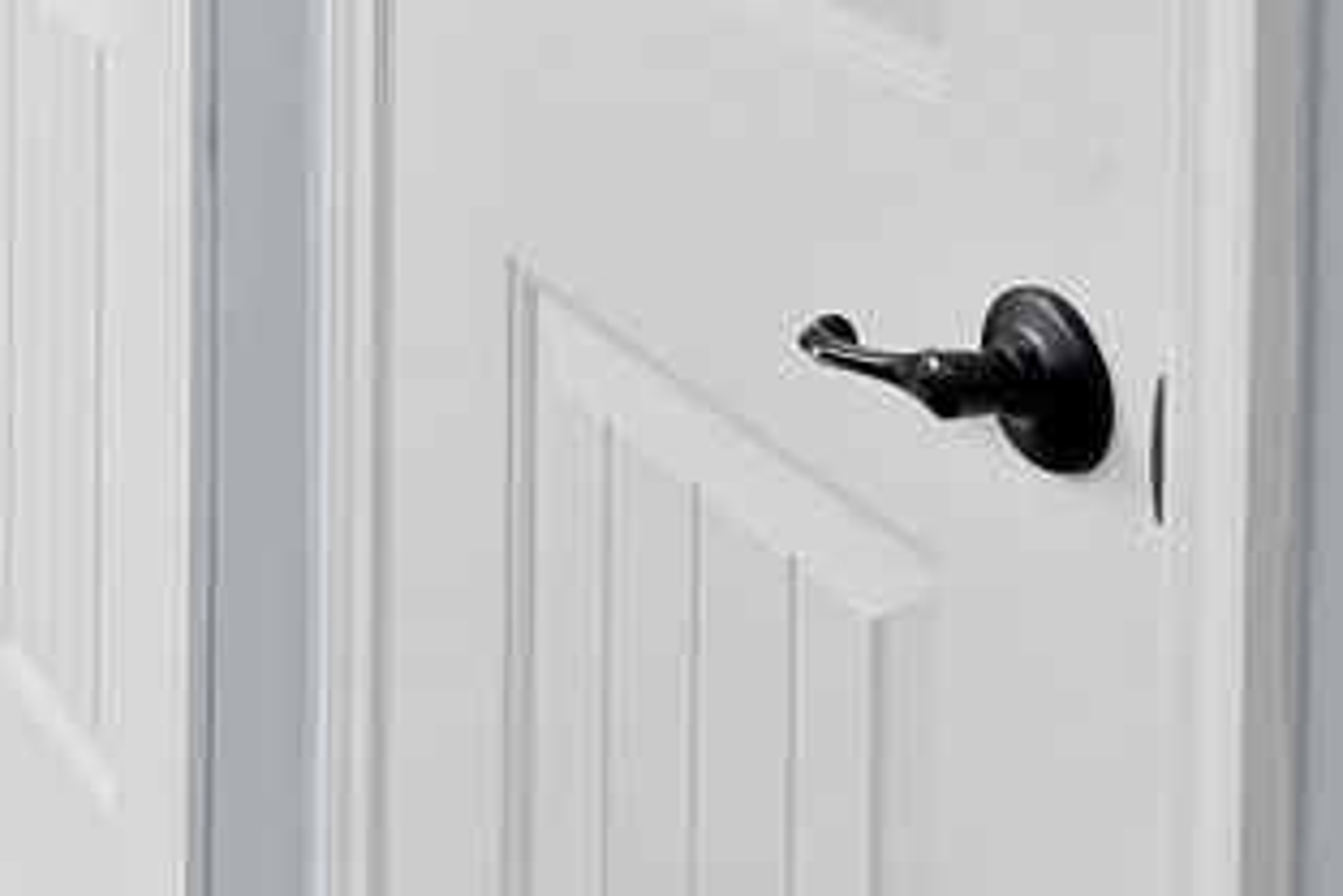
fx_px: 2872
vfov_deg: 15.2
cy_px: -741
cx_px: -874
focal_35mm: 77
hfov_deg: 20.7
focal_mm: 12
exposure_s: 1/15
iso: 640
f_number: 8
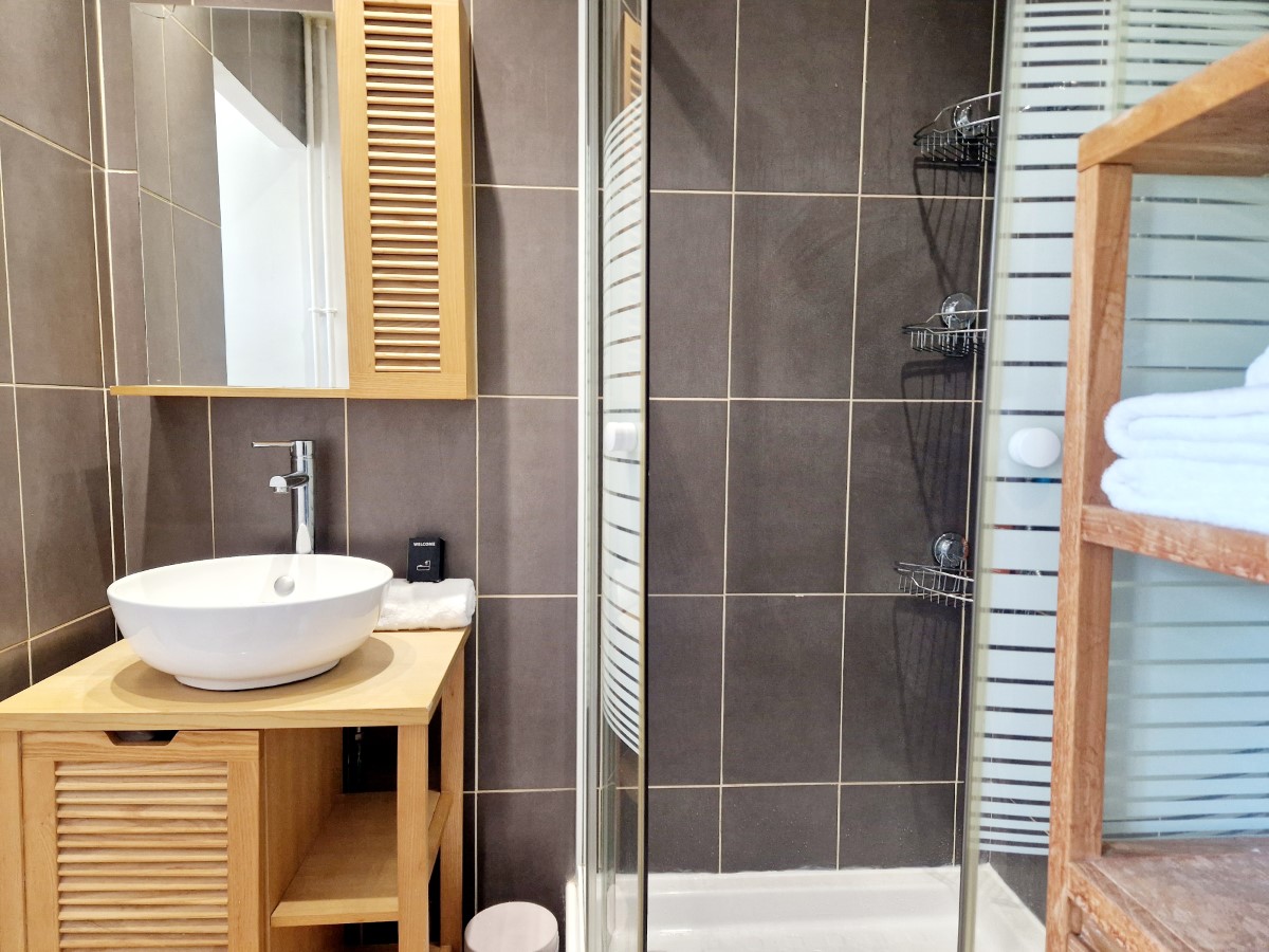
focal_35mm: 23
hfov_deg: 73.9
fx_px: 843
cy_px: 476
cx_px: 634
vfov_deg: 58.9
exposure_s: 1/100
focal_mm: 5.4
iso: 320
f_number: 1.8
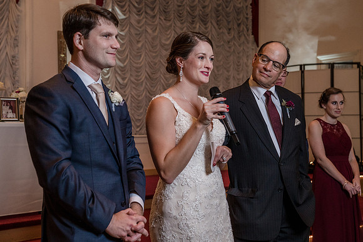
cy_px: 125
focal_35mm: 53
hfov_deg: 37.7
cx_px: 175
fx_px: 531
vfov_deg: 25.7
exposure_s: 1/100
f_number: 4
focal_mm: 45
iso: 2000
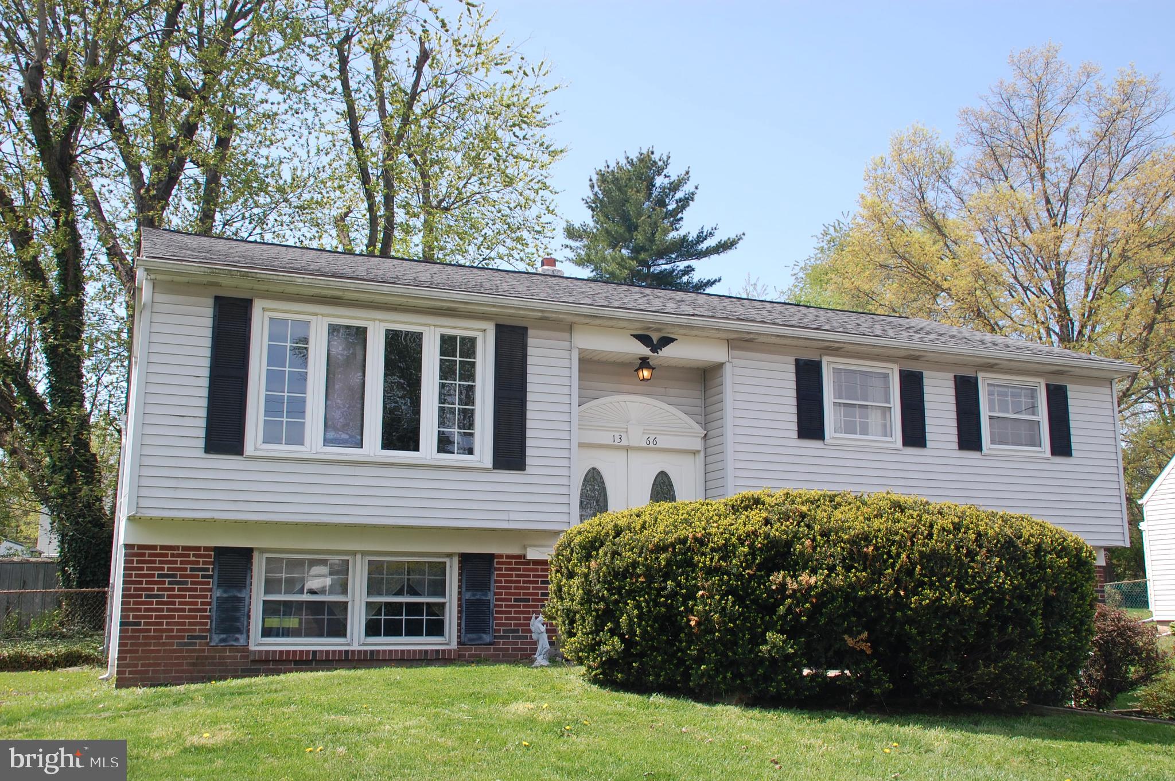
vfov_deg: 35.4
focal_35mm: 38
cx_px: 588
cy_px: 390
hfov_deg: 51.3
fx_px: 1223
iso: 200
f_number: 8
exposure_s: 1/250
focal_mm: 25
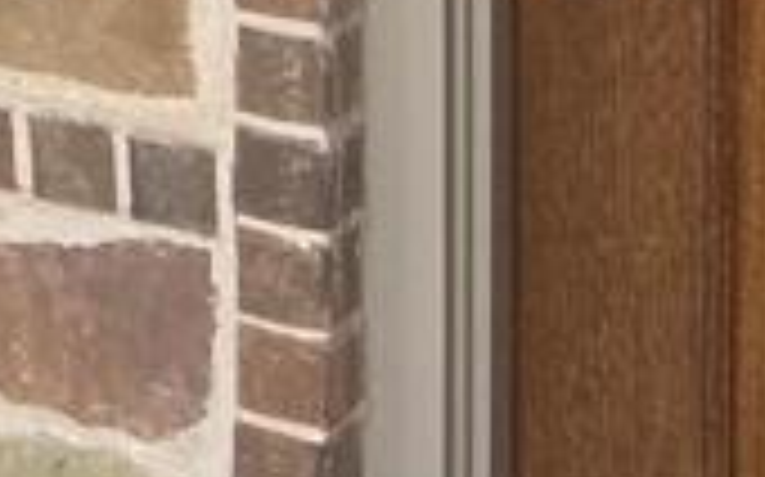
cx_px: -1269
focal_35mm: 166
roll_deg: +1.0
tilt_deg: -2.8
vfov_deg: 7.3
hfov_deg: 10.3
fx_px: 3459
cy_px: -788
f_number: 1.8
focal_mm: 4.25
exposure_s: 1/393
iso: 32
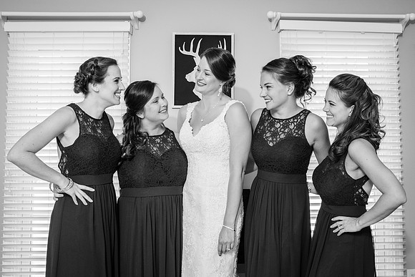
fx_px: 456
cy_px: 121
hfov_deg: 48.9
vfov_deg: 33.7
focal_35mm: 40
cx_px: 210
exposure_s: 1/100
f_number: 5.6
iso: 2000
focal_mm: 35
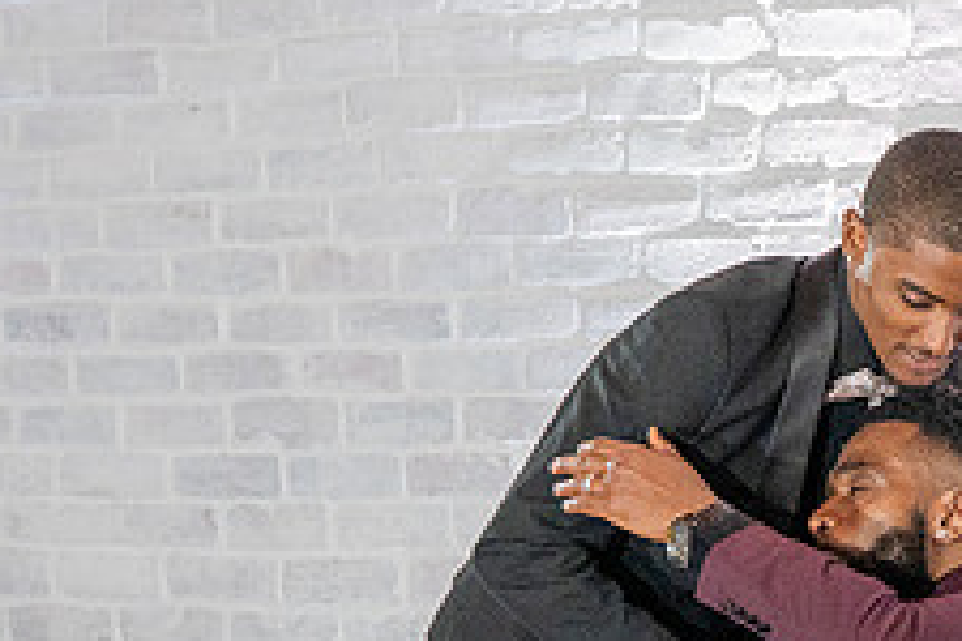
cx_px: 848
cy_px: 615
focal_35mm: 242
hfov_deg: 8.5
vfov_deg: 5.7
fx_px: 6466
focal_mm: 79
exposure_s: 1/320
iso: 1600
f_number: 2.8
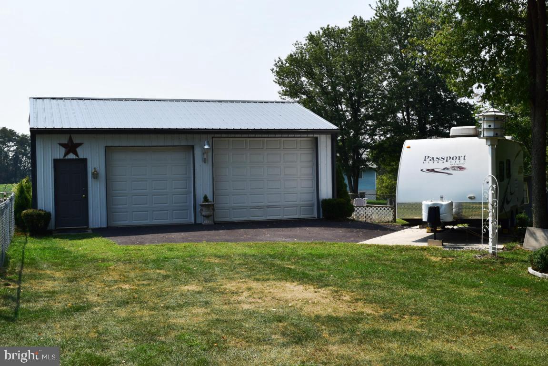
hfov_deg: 43.6
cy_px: 183
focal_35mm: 45
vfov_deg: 29.9
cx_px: 274
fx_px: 685
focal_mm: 30
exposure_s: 1/500
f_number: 11
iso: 320
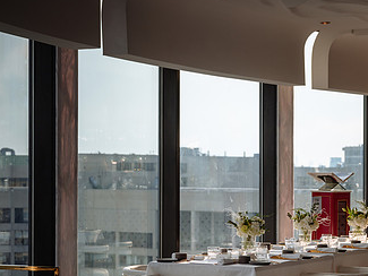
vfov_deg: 14.6
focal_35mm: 101
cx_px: 280
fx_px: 1074
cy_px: 185
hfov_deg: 19.3
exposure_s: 1/400
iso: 64
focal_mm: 57
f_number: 4.5
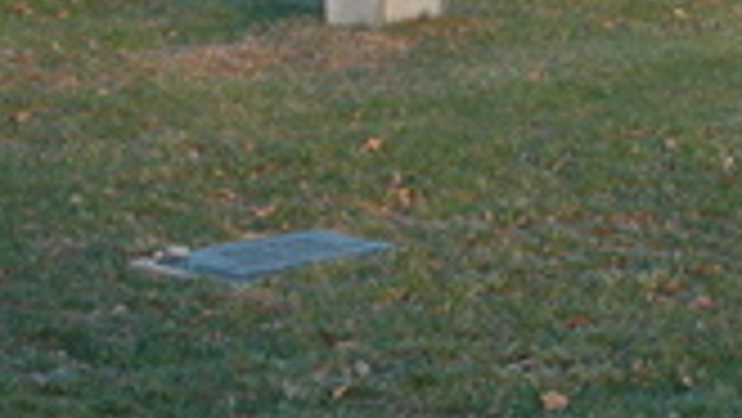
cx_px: 531
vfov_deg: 6.3
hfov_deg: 11.1
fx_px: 3819
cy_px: 202
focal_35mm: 194
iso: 100
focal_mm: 9.5
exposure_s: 1/50.3
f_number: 5.1
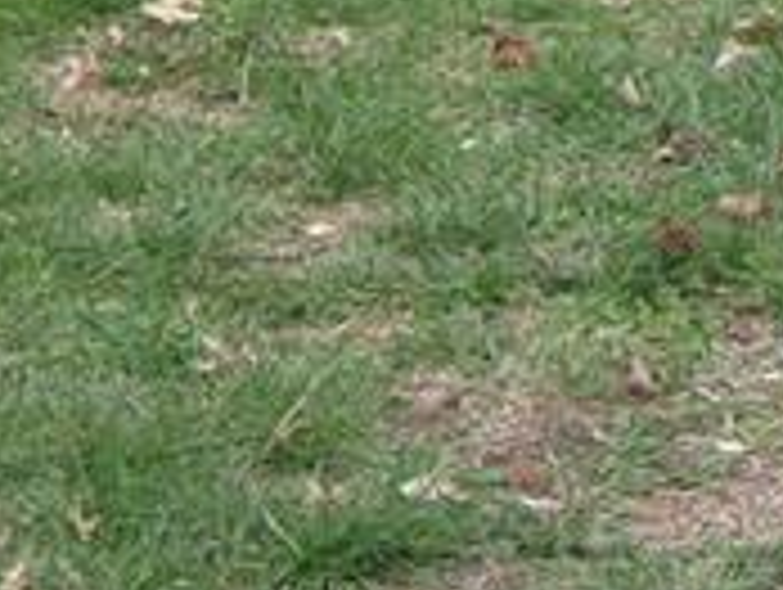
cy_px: -1117
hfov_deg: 8.0
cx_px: 630
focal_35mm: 247
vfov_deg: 5.7
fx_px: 5595
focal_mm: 7.6
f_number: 3.7
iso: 80
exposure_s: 1/180
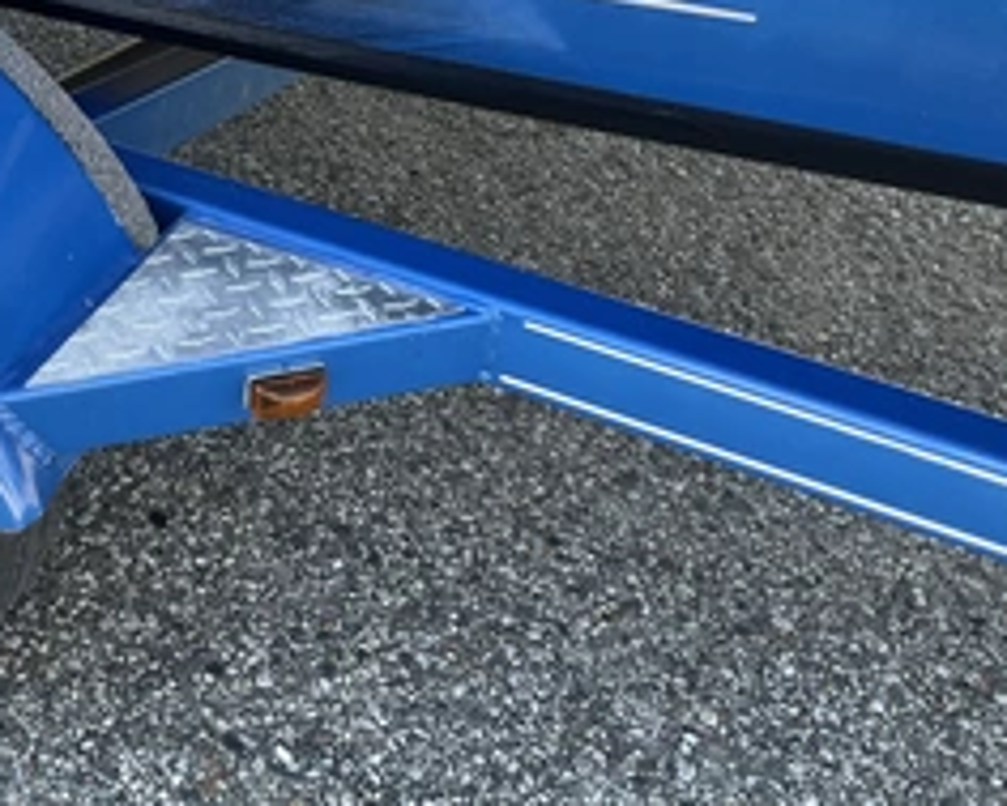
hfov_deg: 37.8
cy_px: 281
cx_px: 252
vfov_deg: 31.3
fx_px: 1431
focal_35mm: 48
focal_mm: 3
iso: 25
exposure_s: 1/122
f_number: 1.8
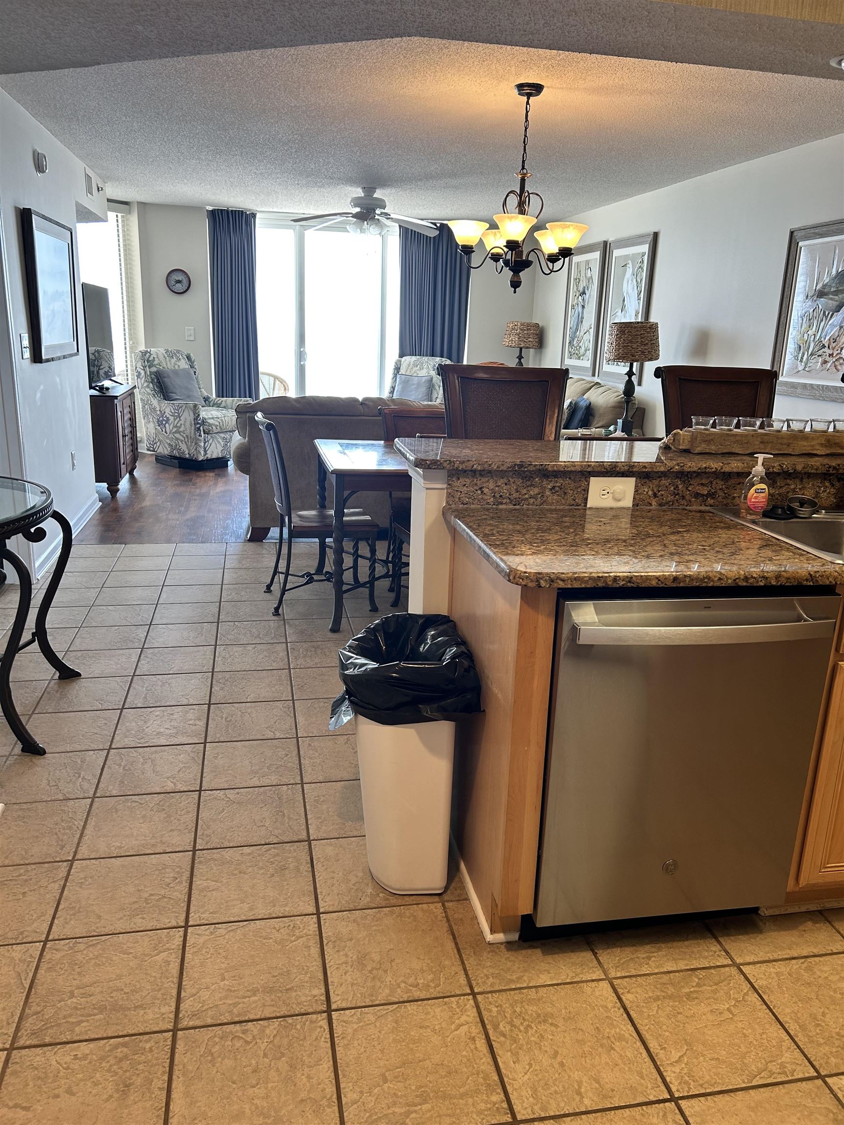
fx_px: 845
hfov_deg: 53.1
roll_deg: -2.2
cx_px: 422
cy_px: 562
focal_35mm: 26
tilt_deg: -15.6
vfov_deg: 67.3
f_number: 1.5
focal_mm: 5.7
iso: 64
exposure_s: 1/120
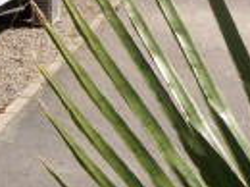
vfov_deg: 12.5
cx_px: 238
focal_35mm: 114
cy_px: -62
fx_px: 822
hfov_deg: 17.0
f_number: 5.6
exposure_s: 1/750
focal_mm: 5.6
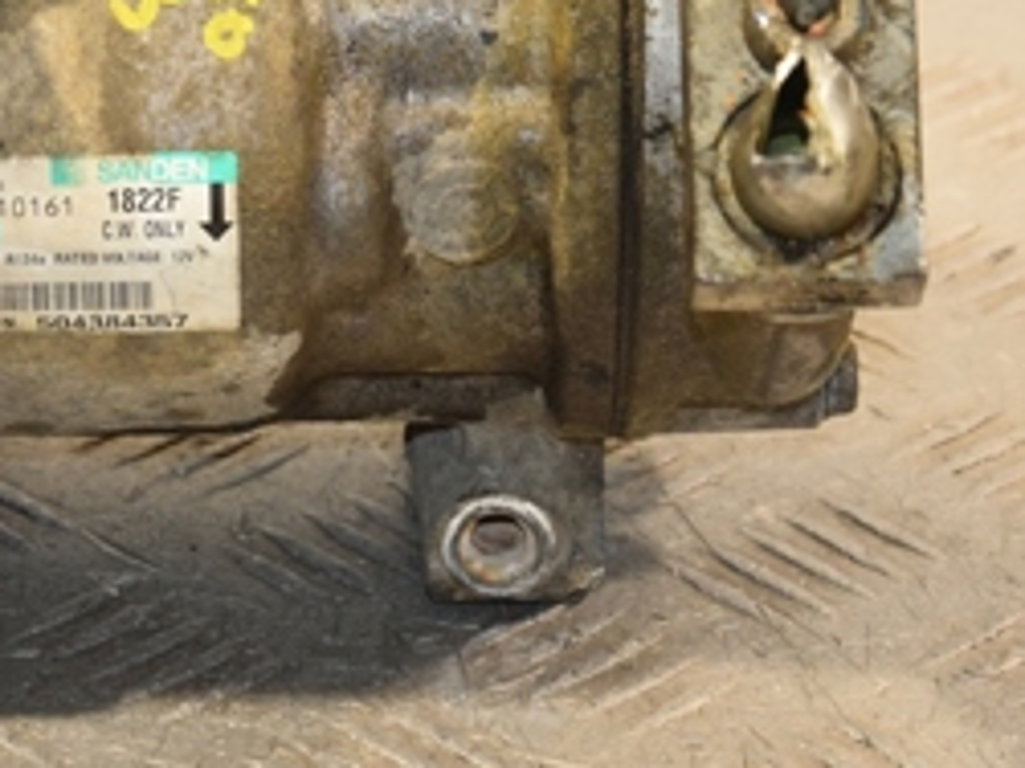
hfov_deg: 7.7
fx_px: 7606
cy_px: -49
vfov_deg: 5.8
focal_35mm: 257
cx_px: 335
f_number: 5.6
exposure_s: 1/200
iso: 800
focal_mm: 70
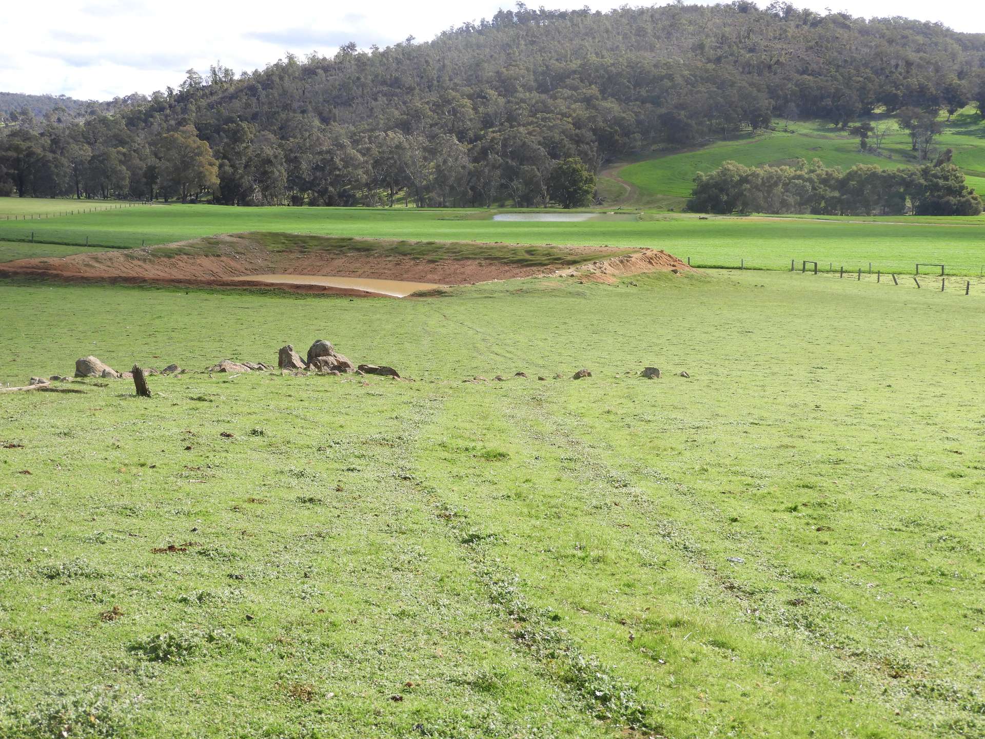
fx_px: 1423
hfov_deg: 38.2
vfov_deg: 29.1
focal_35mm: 50
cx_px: 492
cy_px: 370
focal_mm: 9
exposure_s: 1/400
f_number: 4
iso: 100
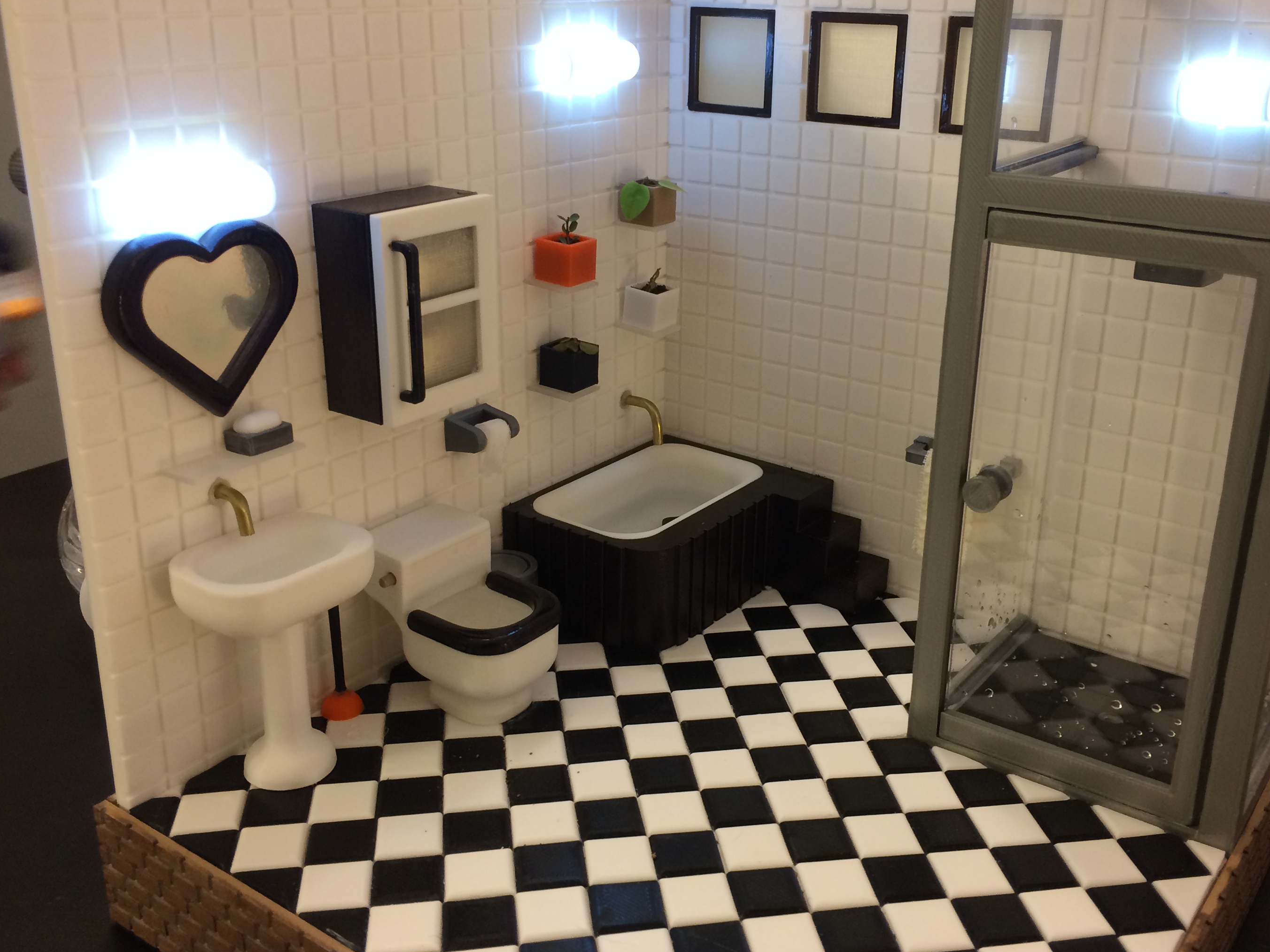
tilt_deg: -20.5
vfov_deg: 40.7
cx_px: 680
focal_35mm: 35
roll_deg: -1.0
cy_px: 449
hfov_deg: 52.6
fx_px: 1284
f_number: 2.2
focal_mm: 4.15
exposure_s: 1/30
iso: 100
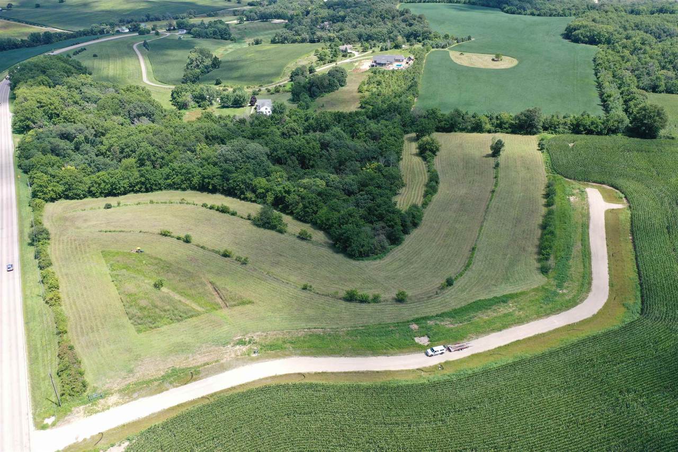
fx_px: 527
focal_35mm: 28
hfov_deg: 65.5
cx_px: 339
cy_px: 226
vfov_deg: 46.4
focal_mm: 10.26
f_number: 3.2
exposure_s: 1/640
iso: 100
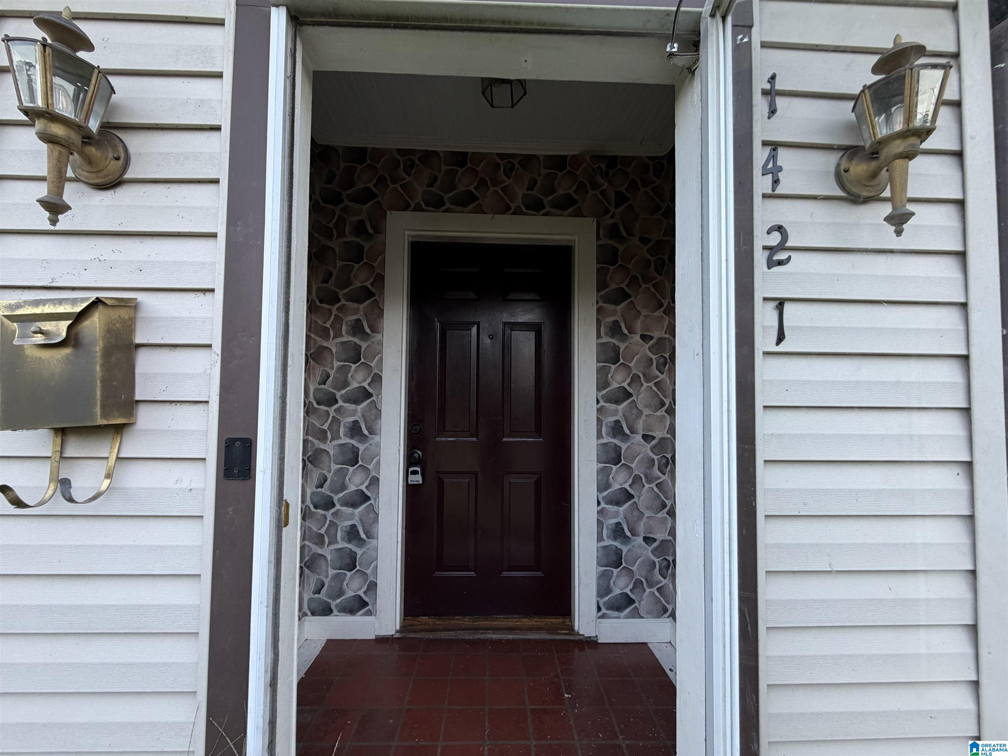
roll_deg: -0.7
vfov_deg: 85.7
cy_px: 378
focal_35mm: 14
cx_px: 504
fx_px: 408
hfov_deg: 102.1
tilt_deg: +1.8
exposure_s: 1/121
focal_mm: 2.22
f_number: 2.2
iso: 125
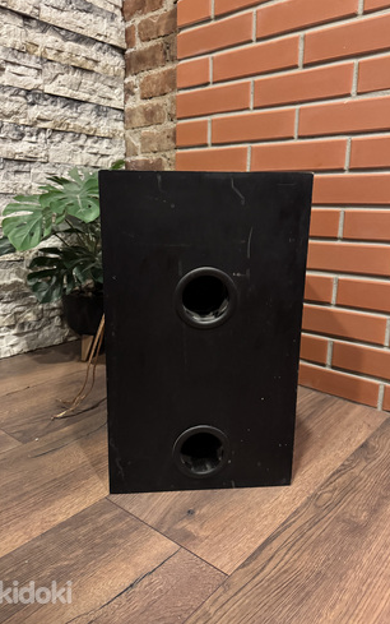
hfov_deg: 47.6
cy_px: 318
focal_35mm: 26
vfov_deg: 70.4
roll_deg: -0.9
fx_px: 442
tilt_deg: -13.3
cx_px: 184
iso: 800
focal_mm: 6.76
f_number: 1.78
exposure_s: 1/25
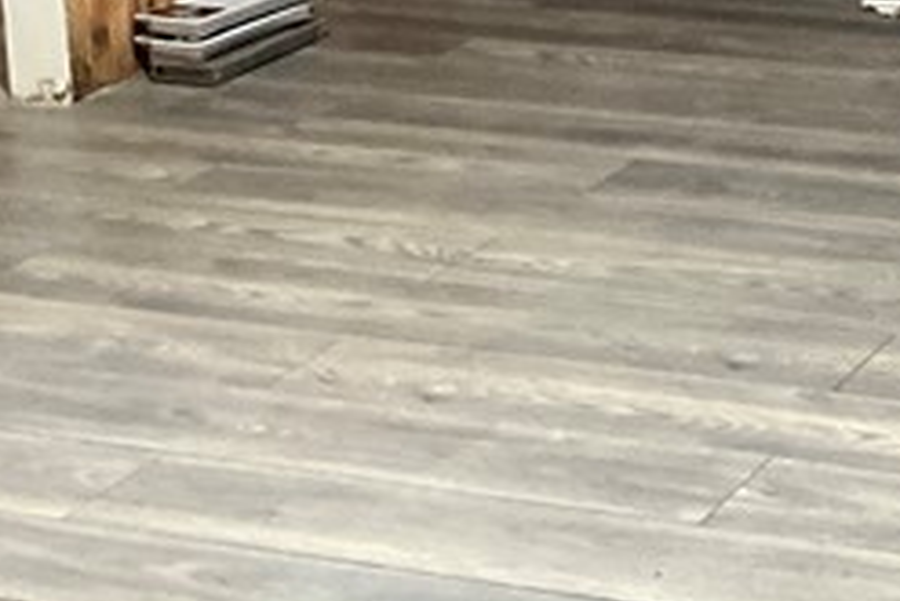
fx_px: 3127
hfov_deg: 15.7
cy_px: -240
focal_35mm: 125
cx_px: 1130
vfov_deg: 10.7
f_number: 1.8
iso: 250
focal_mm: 3
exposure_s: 1/60
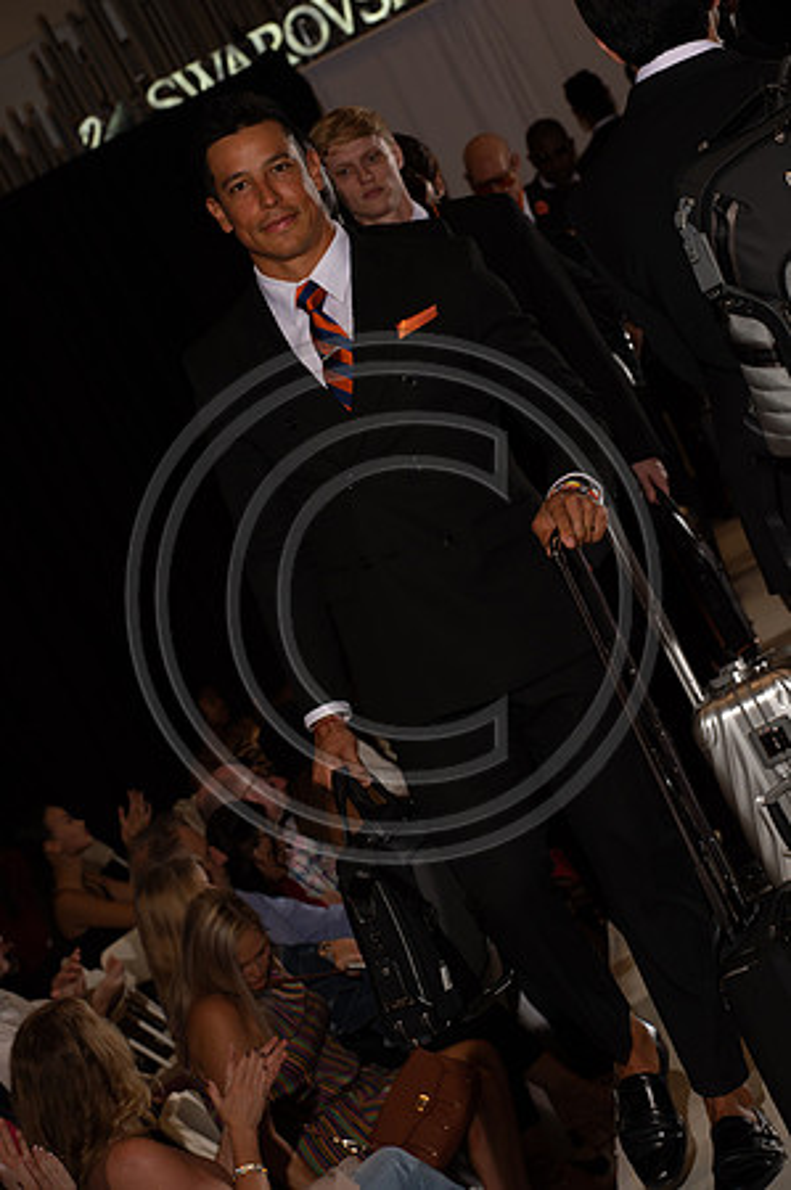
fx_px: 4030
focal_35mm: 122
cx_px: 396
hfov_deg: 11.2
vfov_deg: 16.8
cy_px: 595
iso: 800
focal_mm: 122
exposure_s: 1/250
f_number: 9
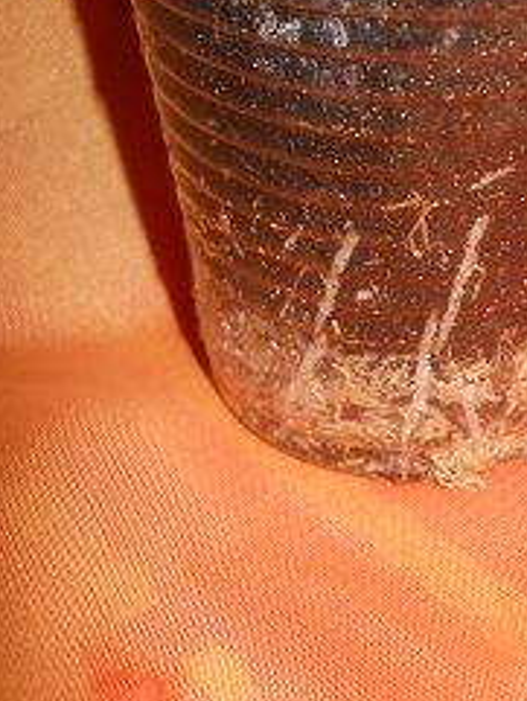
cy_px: 166
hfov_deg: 21.4
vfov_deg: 28.1
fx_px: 1379
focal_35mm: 68
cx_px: 416
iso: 80
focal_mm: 6.72
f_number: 5.5
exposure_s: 1/30
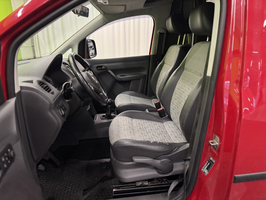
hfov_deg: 71.6
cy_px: 100
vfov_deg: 56.8
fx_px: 184
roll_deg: +0.5
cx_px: 133
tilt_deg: -17.6
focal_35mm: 24
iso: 125
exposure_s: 1/100
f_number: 1.78
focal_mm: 6.76
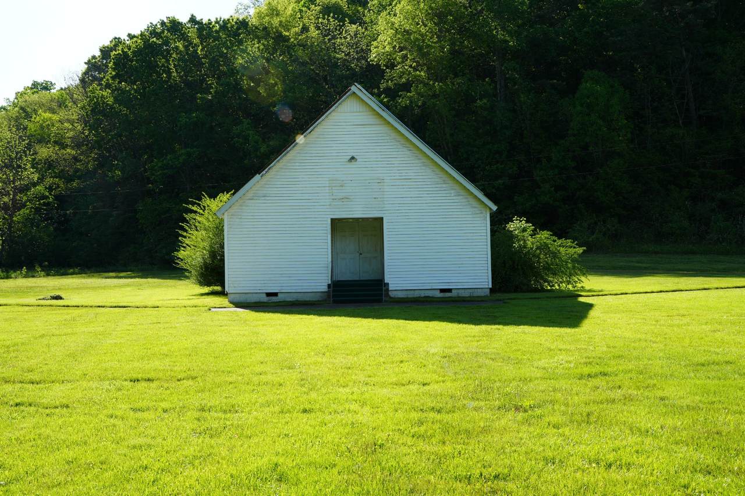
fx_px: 807
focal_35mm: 39
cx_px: 372
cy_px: 248
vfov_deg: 34.2
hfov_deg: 49.6
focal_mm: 26
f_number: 8
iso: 100
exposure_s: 1/125
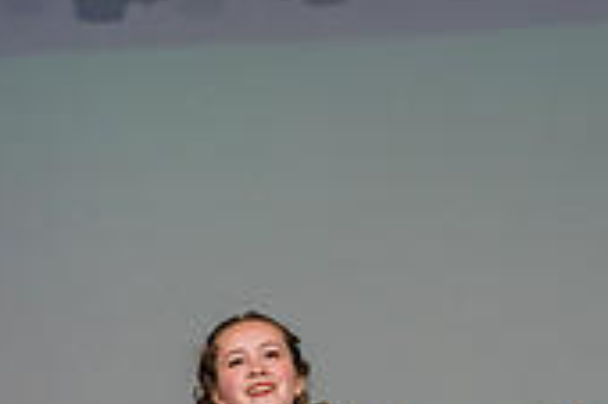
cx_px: 293
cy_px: 747
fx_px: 3577
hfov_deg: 9.7
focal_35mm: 212
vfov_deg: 6.3
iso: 400
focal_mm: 80
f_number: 2.8
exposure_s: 1/500
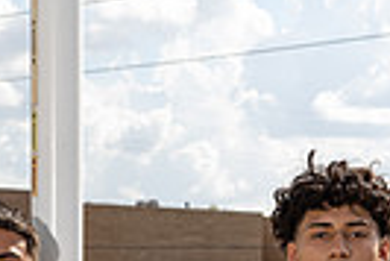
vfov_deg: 7.0
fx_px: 2017
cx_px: 111
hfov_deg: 11.0
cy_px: 622
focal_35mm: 186
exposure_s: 1/250
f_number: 7.1
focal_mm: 55
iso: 80
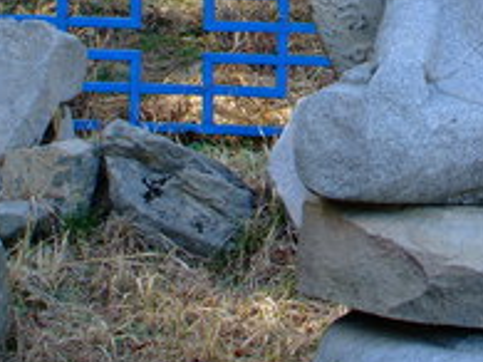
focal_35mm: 145
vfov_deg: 10.2
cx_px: 536
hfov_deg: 13.3
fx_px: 2022
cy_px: 45
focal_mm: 28
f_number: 4
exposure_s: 1/60
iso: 100
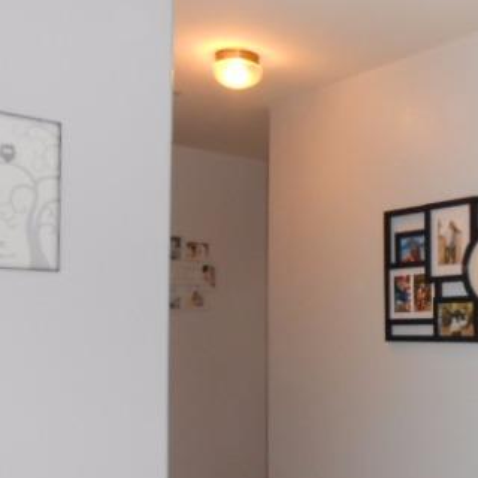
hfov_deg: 35.4
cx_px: 394
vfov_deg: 36.5
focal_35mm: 46
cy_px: 309
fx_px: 719
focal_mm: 4.6
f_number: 3.5
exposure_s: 1/25
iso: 200
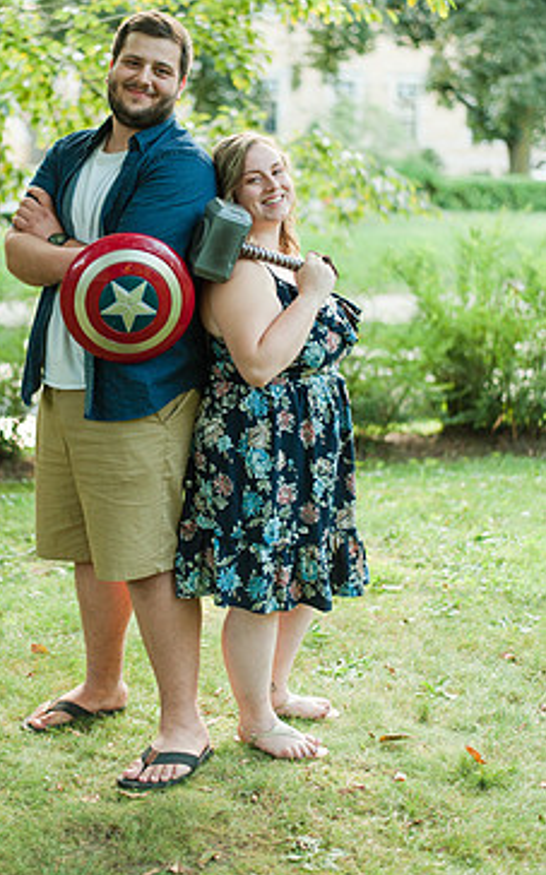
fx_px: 1502
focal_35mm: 63
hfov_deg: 20.5
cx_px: 189
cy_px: 344
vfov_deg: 32.4
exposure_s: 1/500
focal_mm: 50
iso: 640
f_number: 1.8
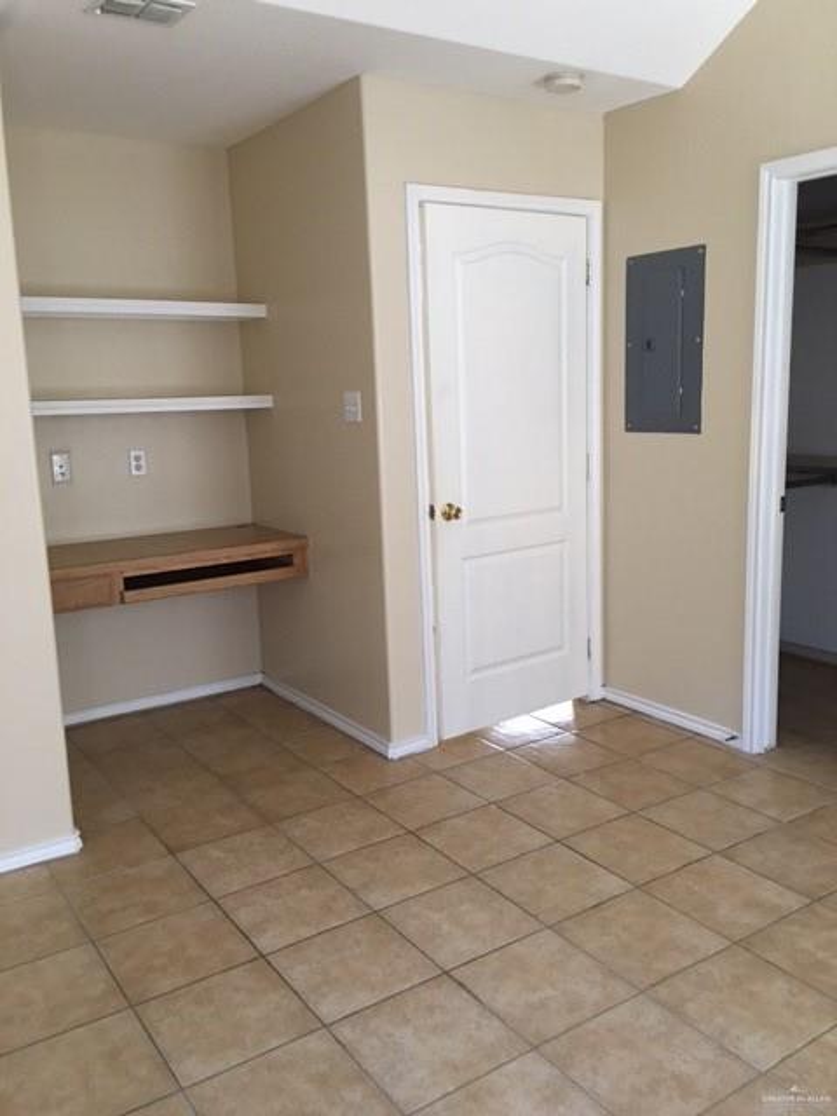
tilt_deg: -9.4
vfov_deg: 61.7
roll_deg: +2.0
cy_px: 558
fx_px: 935
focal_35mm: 29
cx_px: 418
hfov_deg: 48.2
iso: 80
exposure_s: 1/17
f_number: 2.2
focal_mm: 4.15
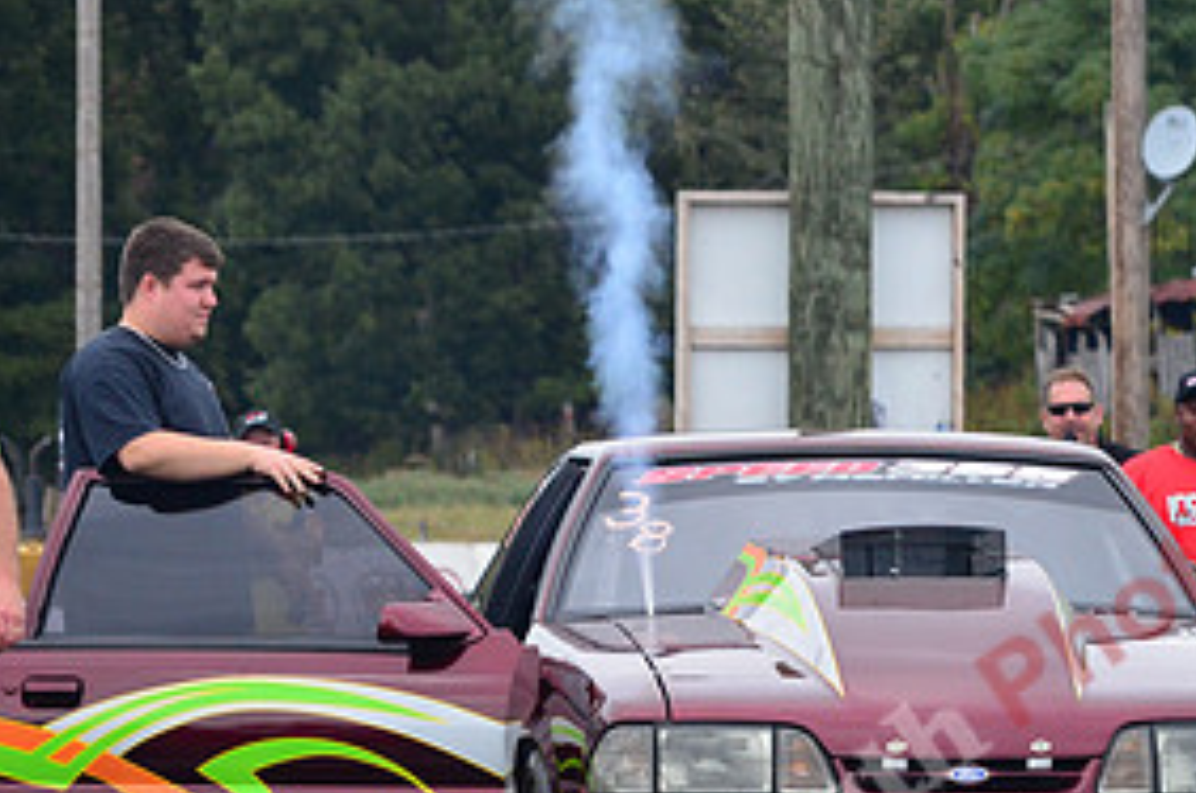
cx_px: 1056
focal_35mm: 385
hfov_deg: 5.4
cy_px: 691
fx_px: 12770
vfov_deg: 3.6
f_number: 8
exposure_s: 1/1000
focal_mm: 125
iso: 1000
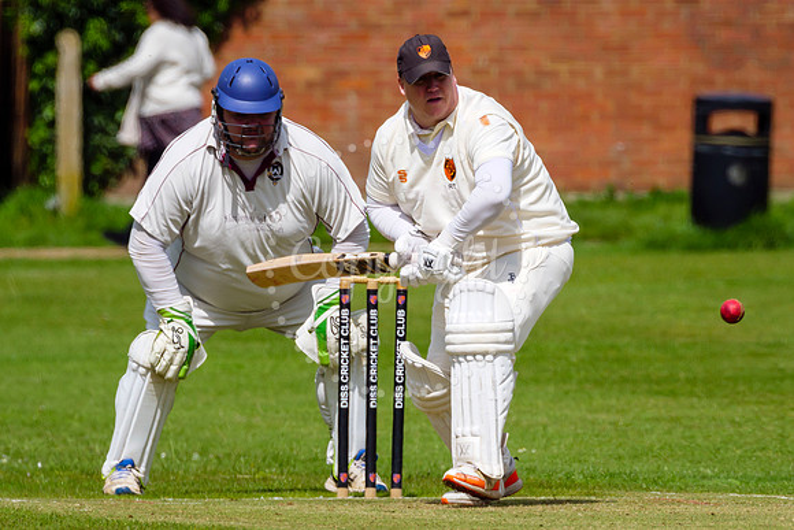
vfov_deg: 1.4
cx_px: 429
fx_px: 21311
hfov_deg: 2.1
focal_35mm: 966
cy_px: 197
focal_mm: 400
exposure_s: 1/2000
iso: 200
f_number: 5.6
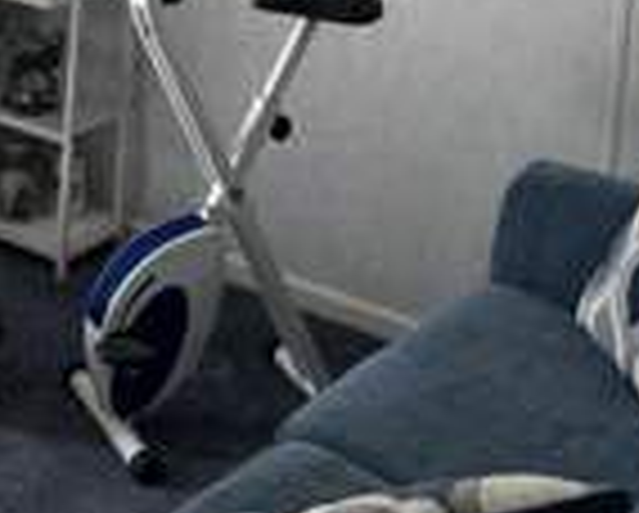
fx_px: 1496
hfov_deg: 22.6
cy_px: -263
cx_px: -86
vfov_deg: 17.4
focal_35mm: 79
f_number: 1.78
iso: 125
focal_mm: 6.86
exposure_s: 1/121
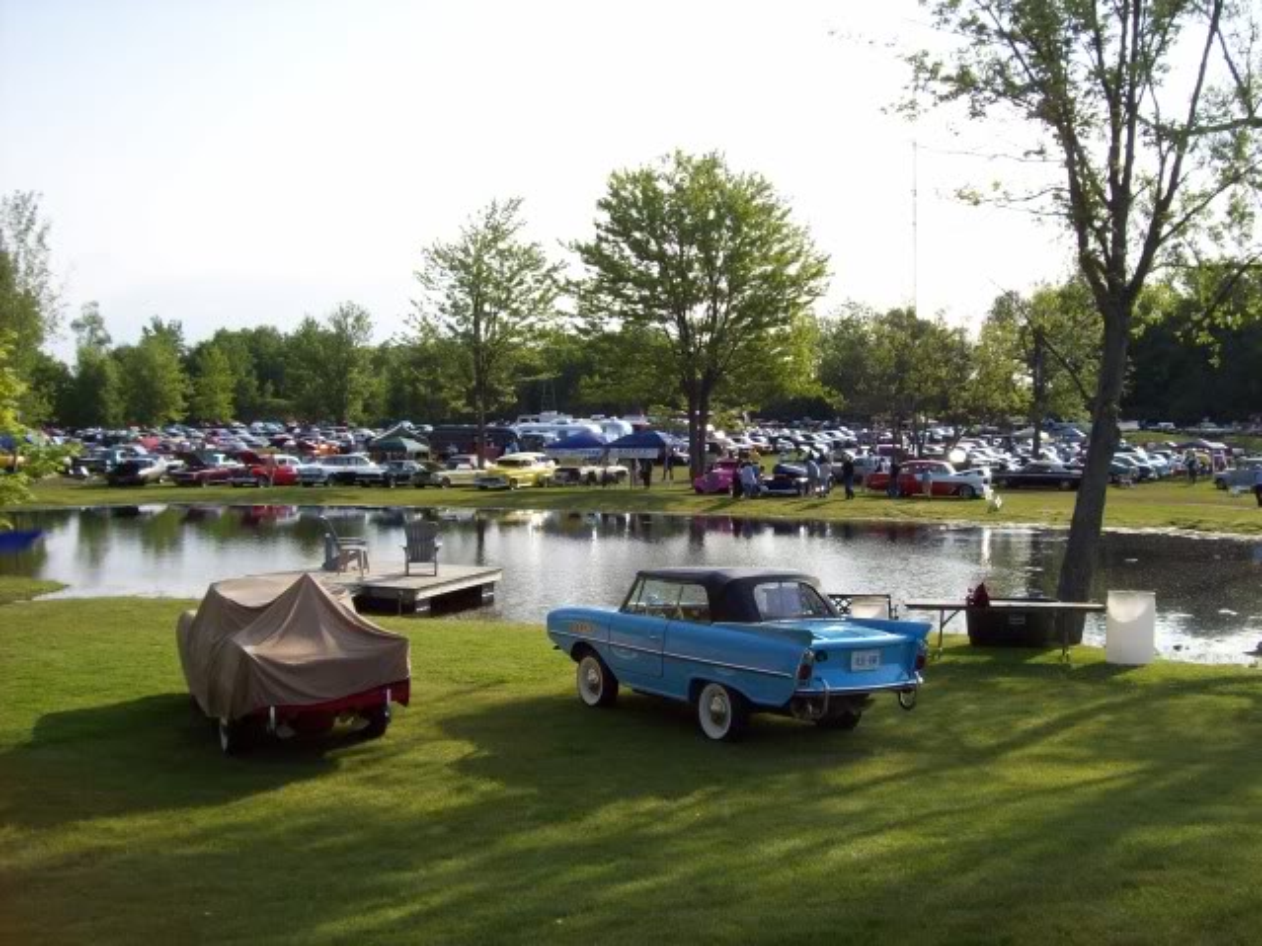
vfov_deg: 39.6
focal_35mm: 36
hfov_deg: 51.4
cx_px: 631
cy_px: 473
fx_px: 1312
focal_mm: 6
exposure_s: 1/364
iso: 80
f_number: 4.8
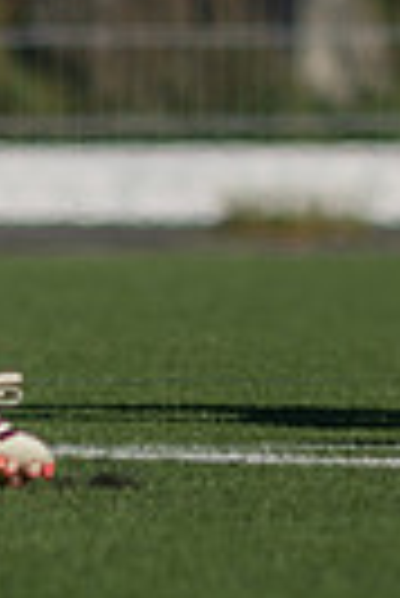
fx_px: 32646
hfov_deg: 0.7
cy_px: 56
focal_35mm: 1964
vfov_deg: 1.0
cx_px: 921
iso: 100
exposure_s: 1/1600
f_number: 3.5
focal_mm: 300
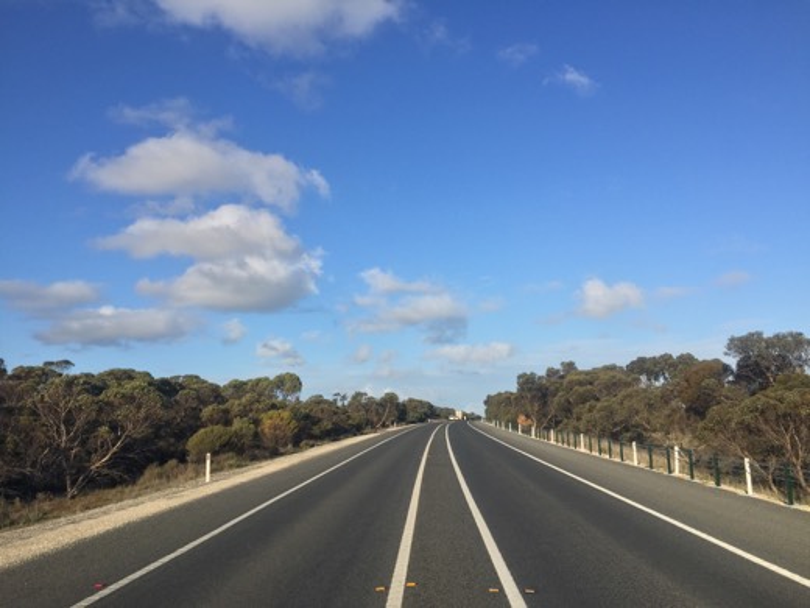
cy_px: 304
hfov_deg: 61.7
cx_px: 405
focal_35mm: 29
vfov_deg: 48.2
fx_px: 679
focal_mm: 4.15
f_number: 2.2
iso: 32
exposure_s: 1/1647
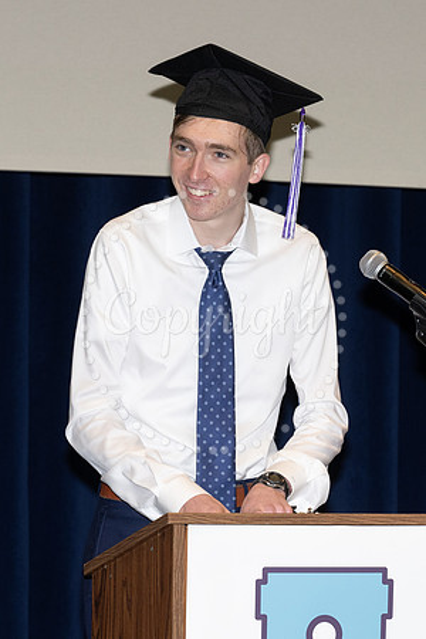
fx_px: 3868
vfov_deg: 9.4
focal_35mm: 218
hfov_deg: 6.3
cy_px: 417
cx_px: 332
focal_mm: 97
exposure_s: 1/80
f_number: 5.6
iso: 640
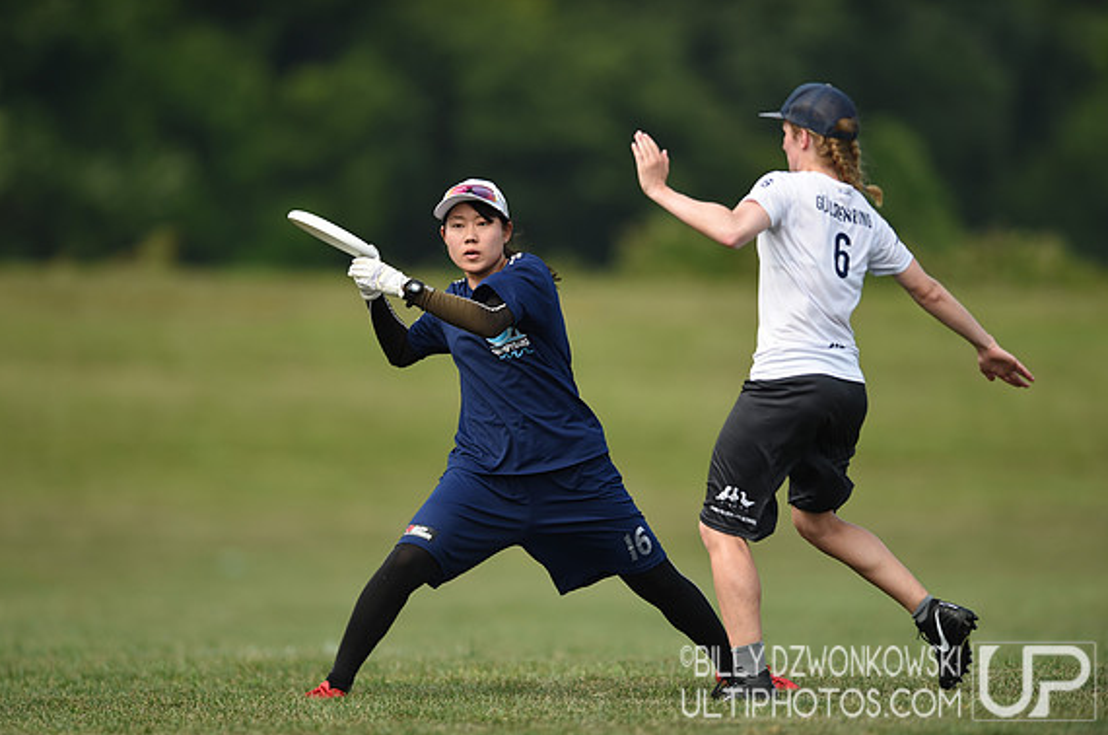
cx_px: 556
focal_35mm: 407
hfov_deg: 5.1
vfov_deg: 3.4
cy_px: 367
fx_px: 12505
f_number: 2.8
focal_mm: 400
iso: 100
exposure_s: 1/1000
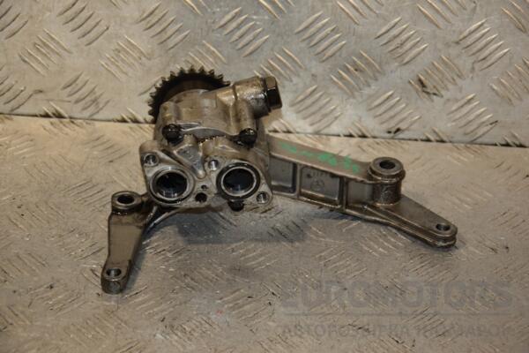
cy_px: 176
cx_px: 264
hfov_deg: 20.6
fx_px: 1455
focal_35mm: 99
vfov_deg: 13.8
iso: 800
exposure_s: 1/200
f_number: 5.6
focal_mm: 66
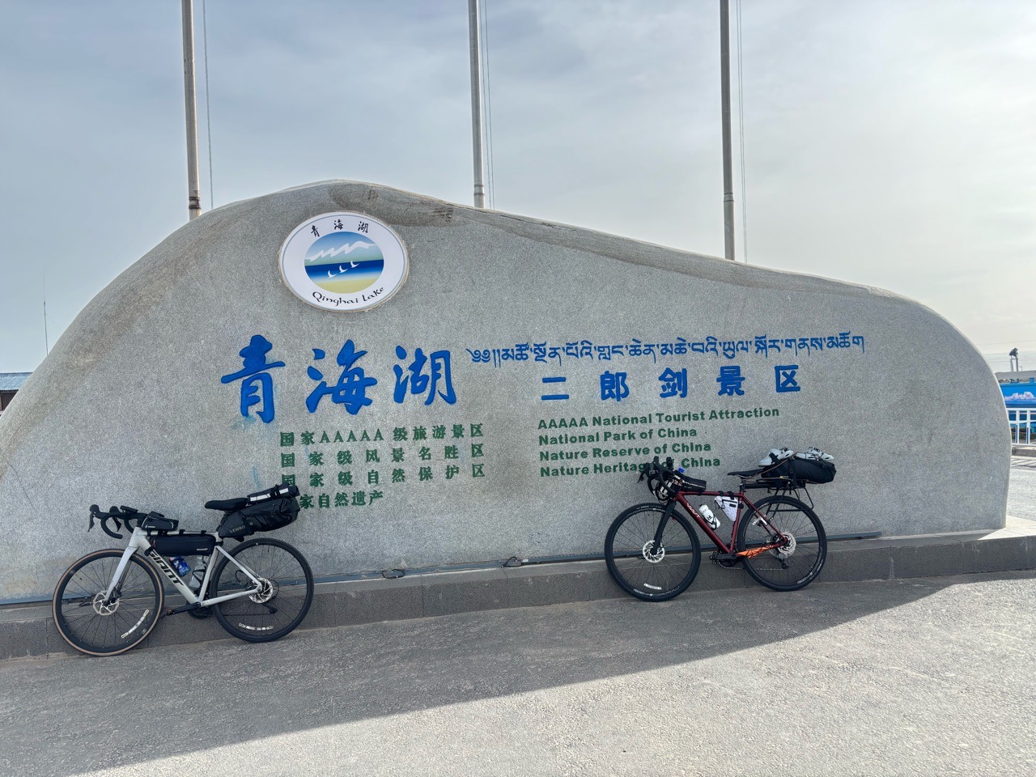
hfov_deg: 67.3
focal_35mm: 26
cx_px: 518
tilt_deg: -1.2
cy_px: 388
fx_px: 778
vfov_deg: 53.1
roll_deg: +2.5
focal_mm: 5.96
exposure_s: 1/1362
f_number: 1.6
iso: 50
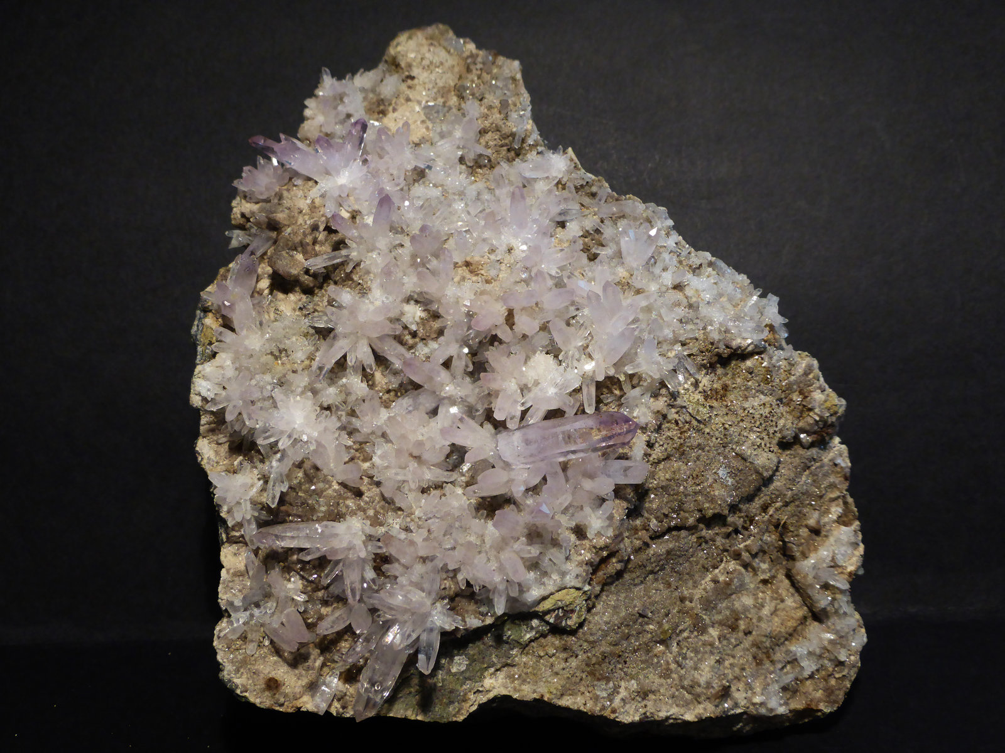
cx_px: 502
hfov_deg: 41.2
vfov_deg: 31.5
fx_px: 1336
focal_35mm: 46
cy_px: 376
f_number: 4.1
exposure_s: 1/60
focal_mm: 7.9
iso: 400
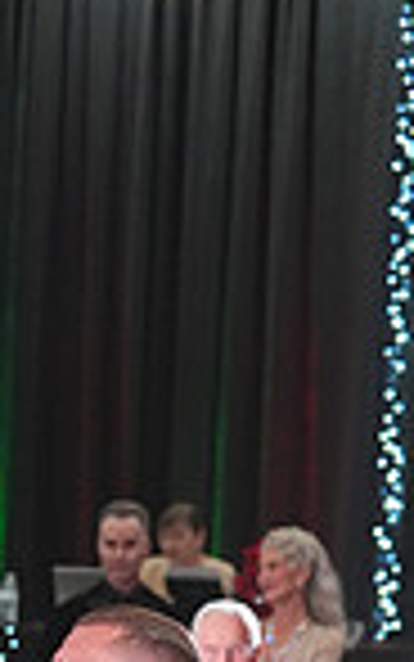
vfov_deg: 6.1
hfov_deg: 3.8
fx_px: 6150
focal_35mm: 341
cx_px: -277
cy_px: 1022
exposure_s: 1/200
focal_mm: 85
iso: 4000
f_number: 5
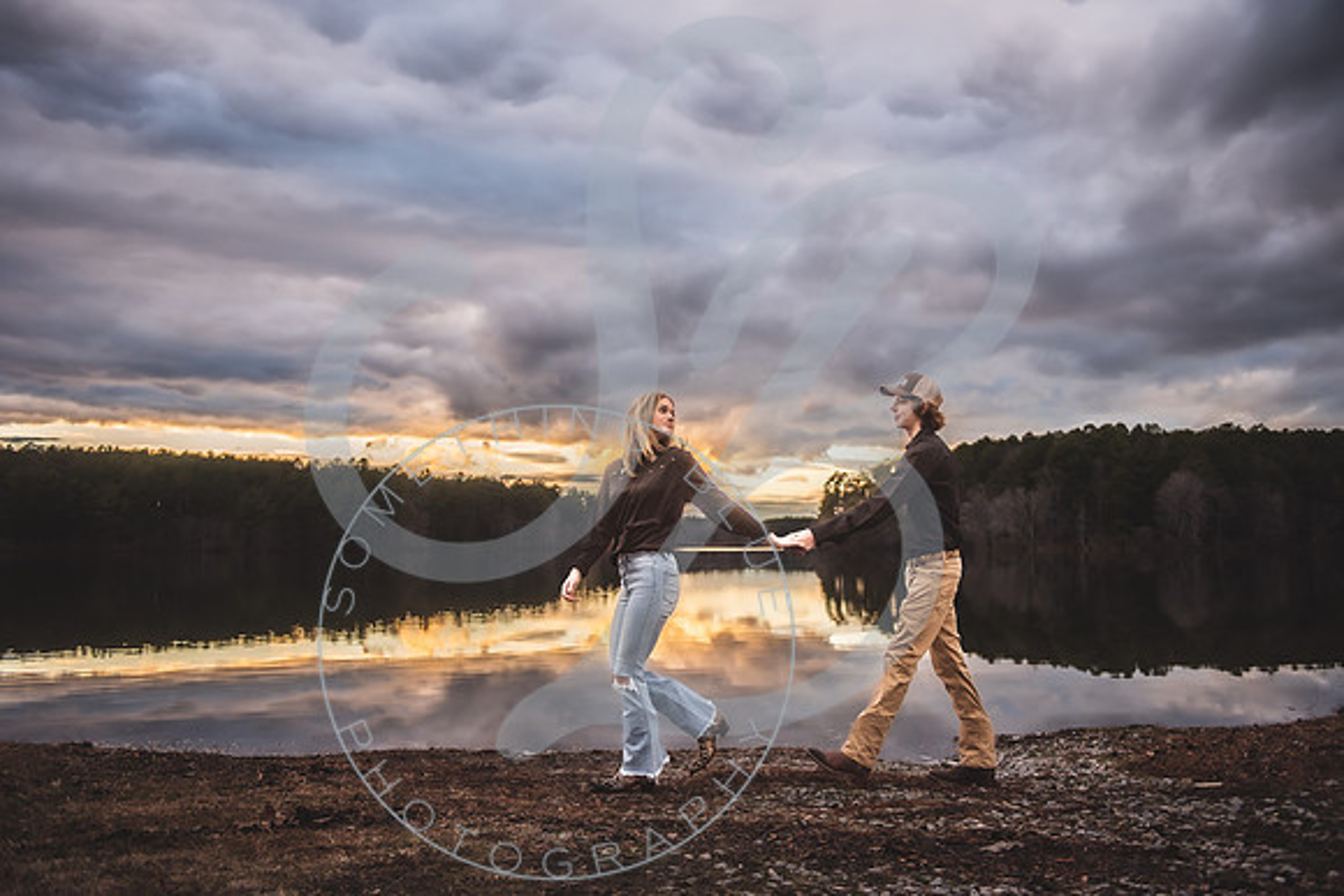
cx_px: 654
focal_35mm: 34
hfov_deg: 56.4
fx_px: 1252
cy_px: 449
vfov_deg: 39.4
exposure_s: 1/500
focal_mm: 32
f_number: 2.8
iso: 100
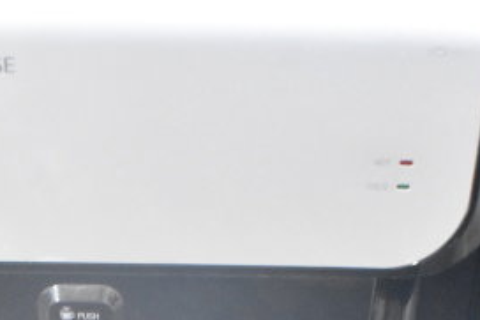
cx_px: 189
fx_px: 1612
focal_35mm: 121
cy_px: 464
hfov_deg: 16.9
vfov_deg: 10.9
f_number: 5
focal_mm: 24
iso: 6400
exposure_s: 1/100
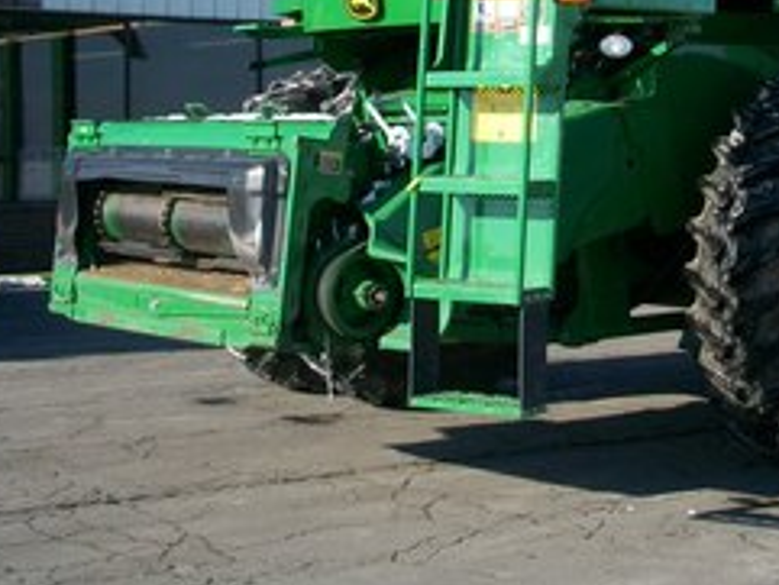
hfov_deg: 24.1
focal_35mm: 79
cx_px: 676
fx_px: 1779
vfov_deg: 18.4
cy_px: 58
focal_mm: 6.3
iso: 80
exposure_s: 1/320
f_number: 5.6
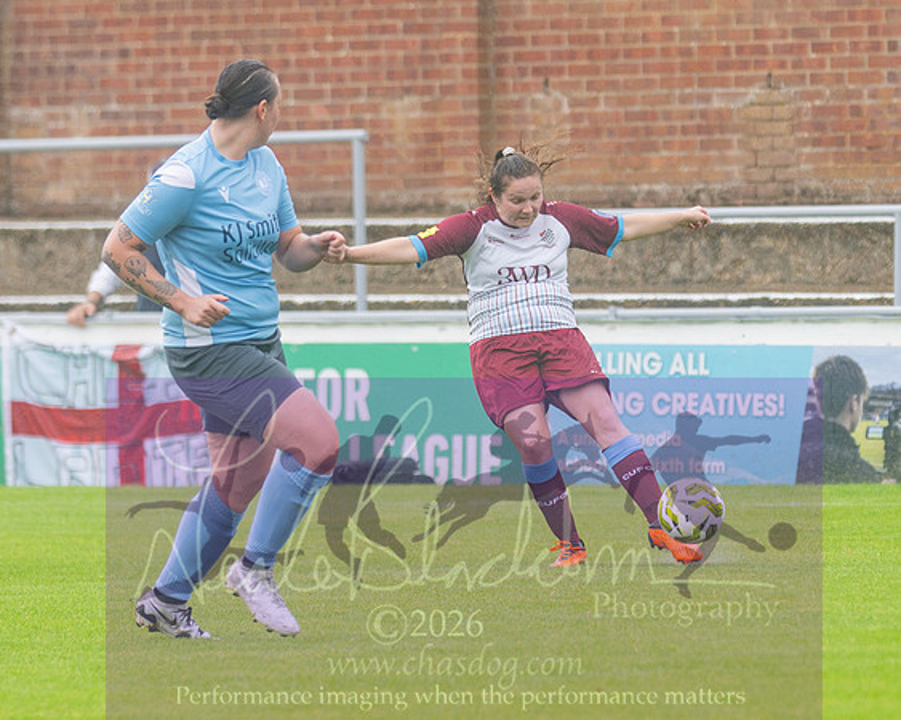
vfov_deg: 2.5
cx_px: 559
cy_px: 255
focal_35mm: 624
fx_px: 16638
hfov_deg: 3.1
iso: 400
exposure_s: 1/1600
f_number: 2.8
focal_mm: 195
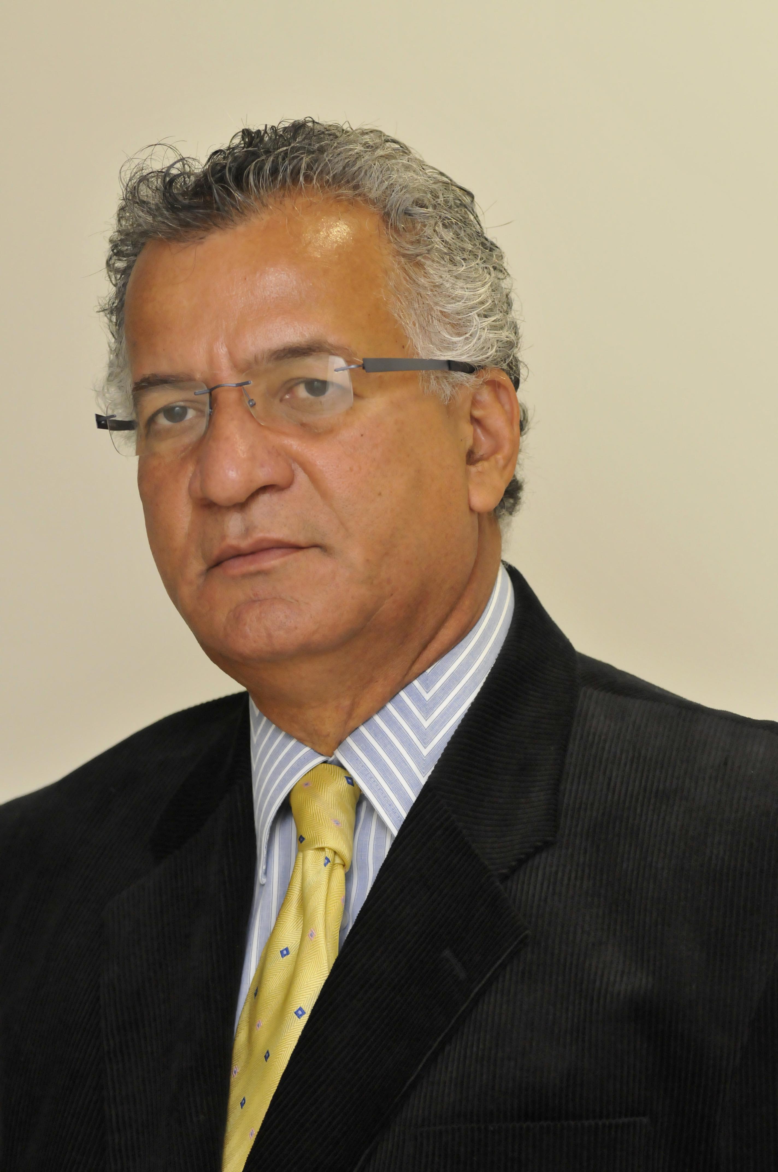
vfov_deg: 13.7
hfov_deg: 9.1
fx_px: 4875
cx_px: 389
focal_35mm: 150
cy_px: 586
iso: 1600
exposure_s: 1/250
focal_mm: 100
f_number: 4.5
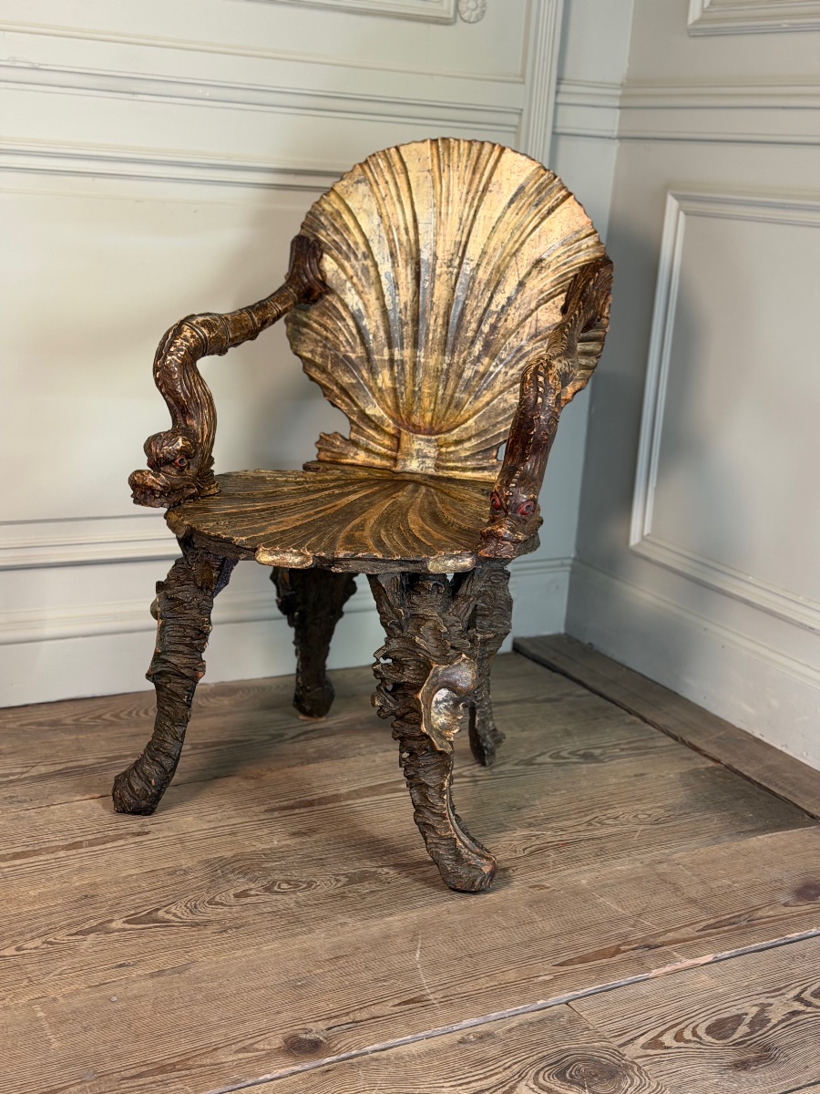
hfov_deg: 30.3
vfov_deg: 39.7
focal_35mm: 48
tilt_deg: -15.3
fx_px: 1516
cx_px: 410
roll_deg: -2.7
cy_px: 547
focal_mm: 6.76
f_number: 1.78
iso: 160
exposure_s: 1/50
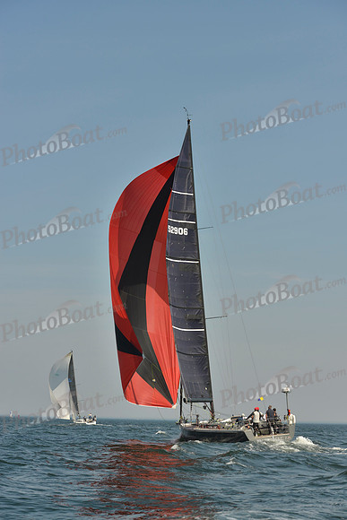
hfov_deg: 19.5
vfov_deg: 28.8
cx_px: 174
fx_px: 1011
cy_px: 260
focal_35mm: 70
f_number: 7.1
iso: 200
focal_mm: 70
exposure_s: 1/1250
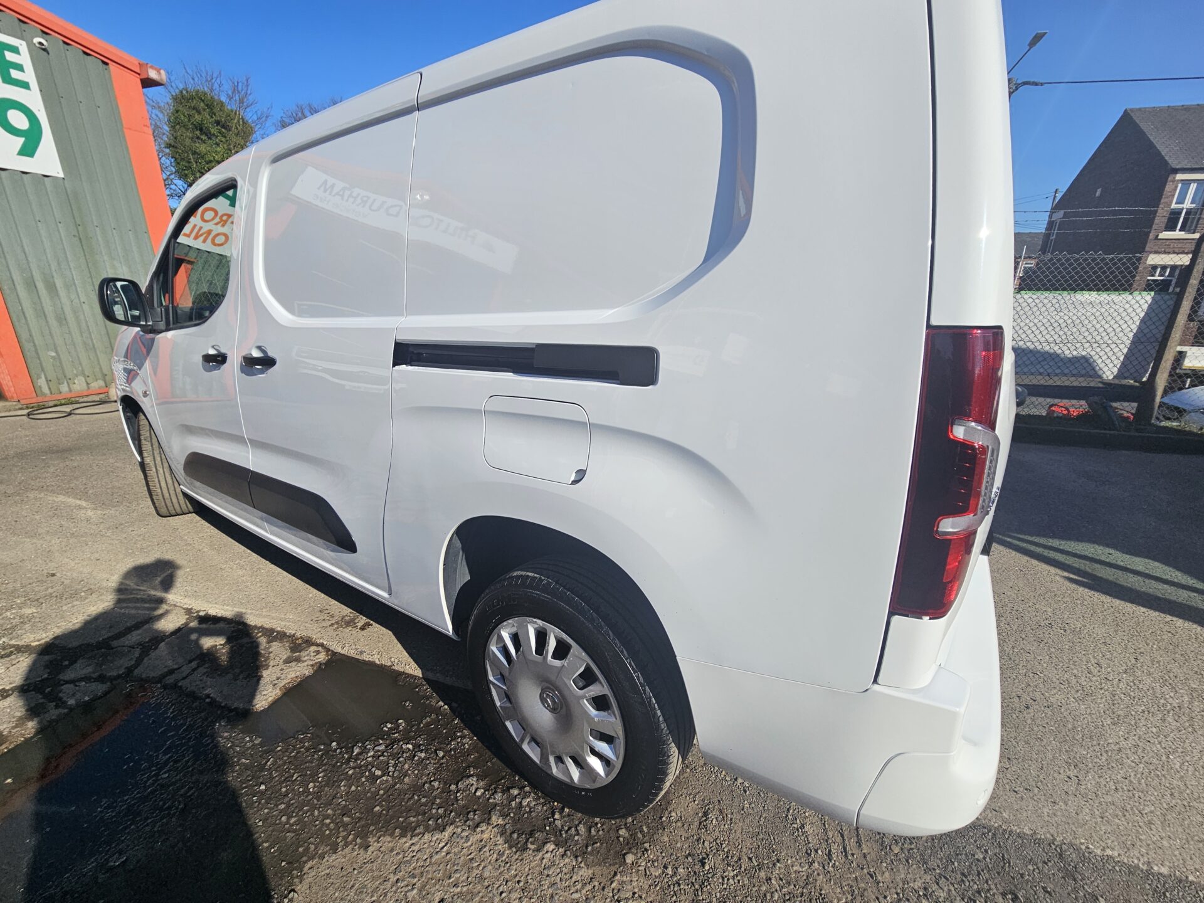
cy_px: 452
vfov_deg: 89.9
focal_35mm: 13
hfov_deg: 106.2
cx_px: 602
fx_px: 452
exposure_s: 1/3318
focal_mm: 2.2
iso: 50
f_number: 2.2
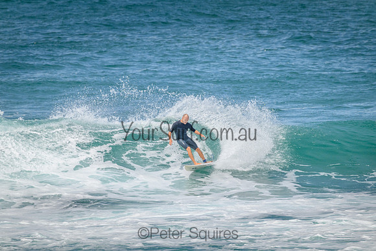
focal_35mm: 800
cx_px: 188
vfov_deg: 1.7
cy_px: 126
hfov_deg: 2.6
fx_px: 8357
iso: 640
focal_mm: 800
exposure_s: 1/2000
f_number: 11
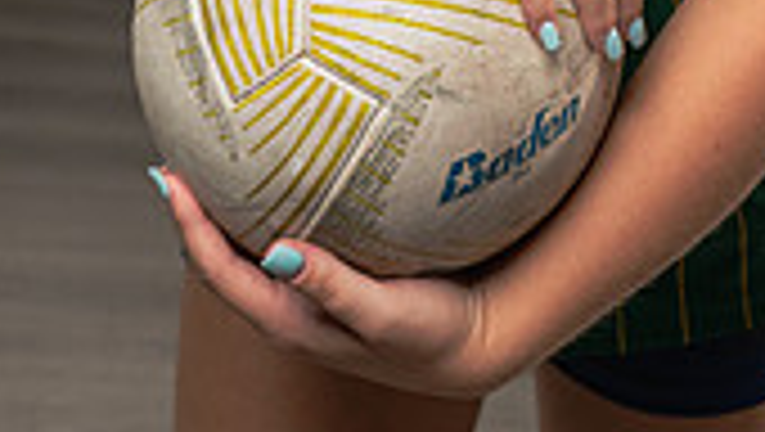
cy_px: -531
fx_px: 1909
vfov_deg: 11.2
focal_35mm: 94
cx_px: 531
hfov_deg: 22.5
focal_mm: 34
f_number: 7.1
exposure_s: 1/250
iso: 1000
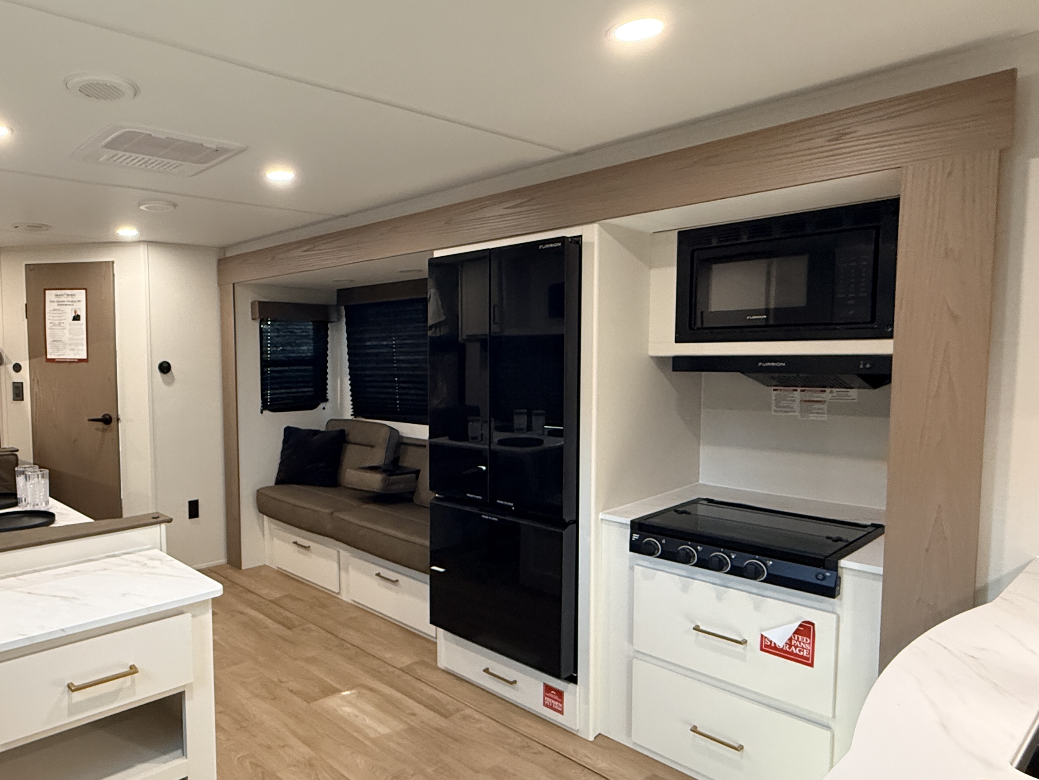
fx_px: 690
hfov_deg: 70.9
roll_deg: -0.3
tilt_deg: -4.1
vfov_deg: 58.9
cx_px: 315
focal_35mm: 23
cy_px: 408
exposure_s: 1/60
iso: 400
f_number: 2.2
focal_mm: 2.22
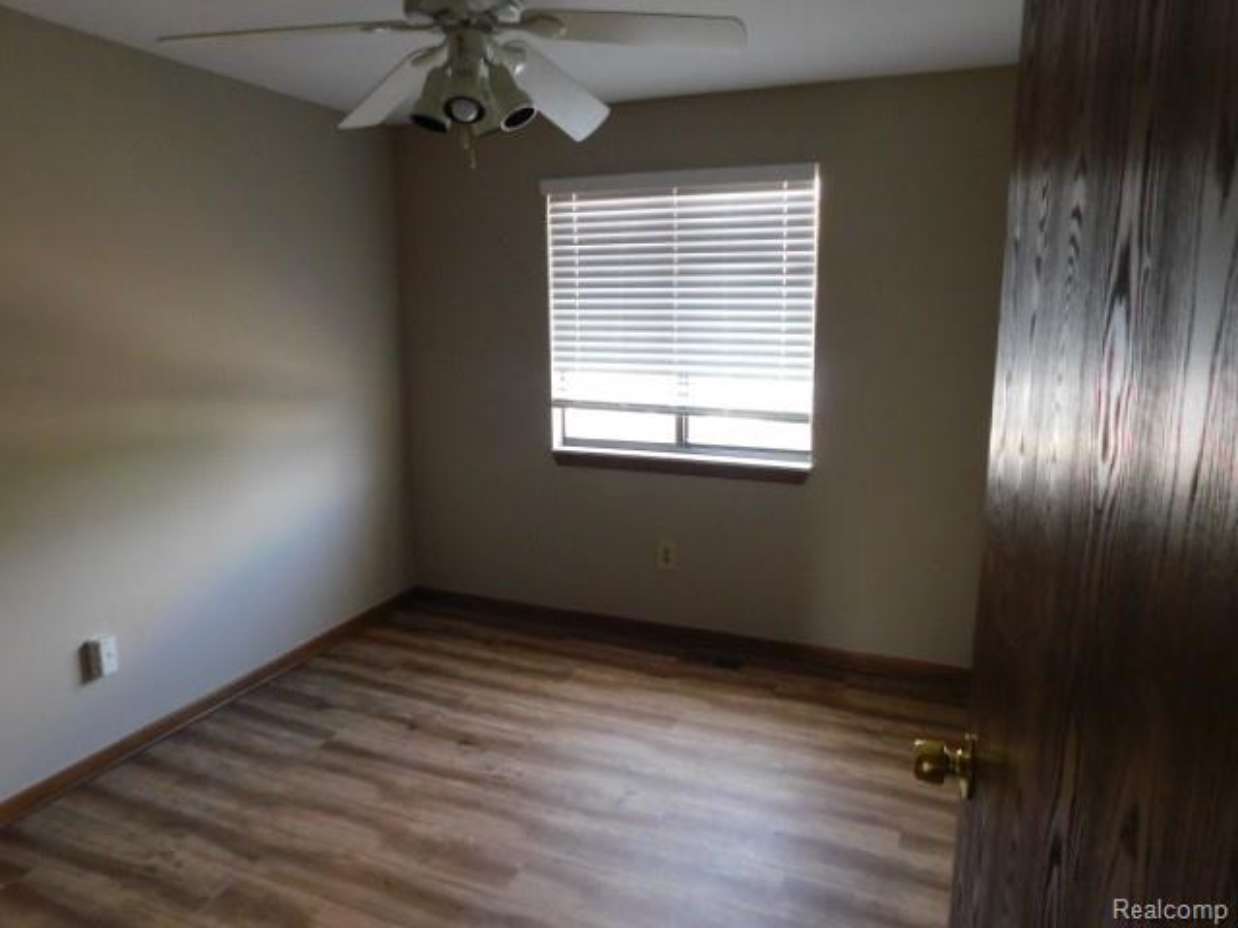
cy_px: 464
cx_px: 619
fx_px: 823
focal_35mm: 23
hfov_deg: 73.9
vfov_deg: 58.9
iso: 320
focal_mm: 4
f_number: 3
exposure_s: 1/30
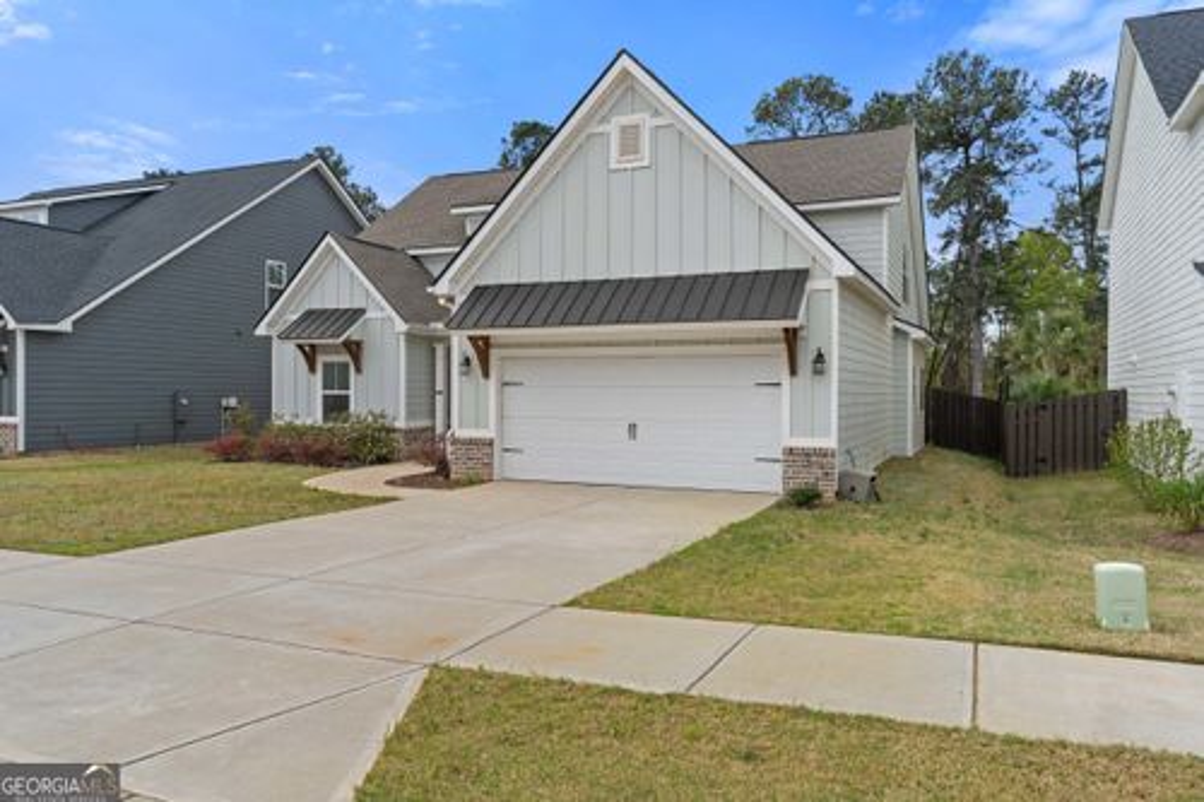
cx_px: 602
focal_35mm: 26
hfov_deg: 69.4
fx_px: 869
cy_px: 401
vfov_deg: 49.5
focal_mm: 26
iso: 50
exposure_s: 1/30
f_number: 8
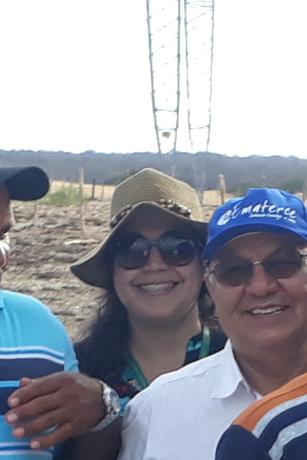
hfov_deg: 7.6
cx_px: 350
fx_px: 2304
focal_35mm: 180
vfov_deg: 11.2
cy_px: 592
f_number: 1.9
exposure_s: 1/442
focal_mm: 3.6
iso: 40
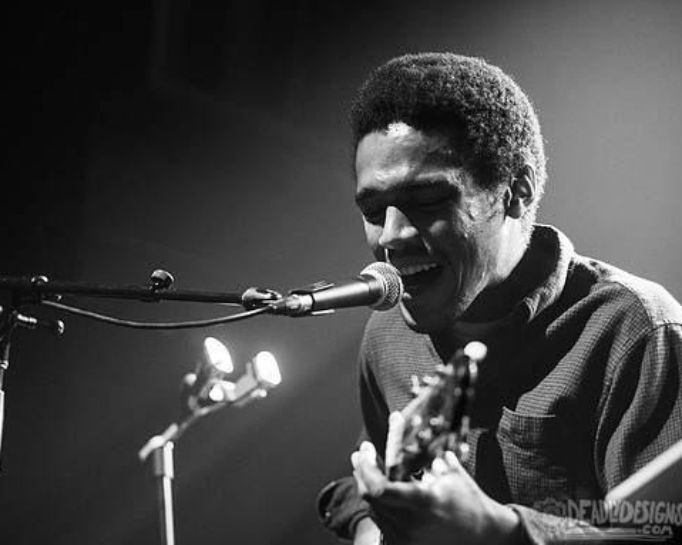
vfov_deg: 12.3
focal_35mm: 125
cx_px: 285
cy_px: 274
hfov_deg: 15.4
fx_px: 2523
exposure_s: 1/125
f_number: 3.2
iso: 2500
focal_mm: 110
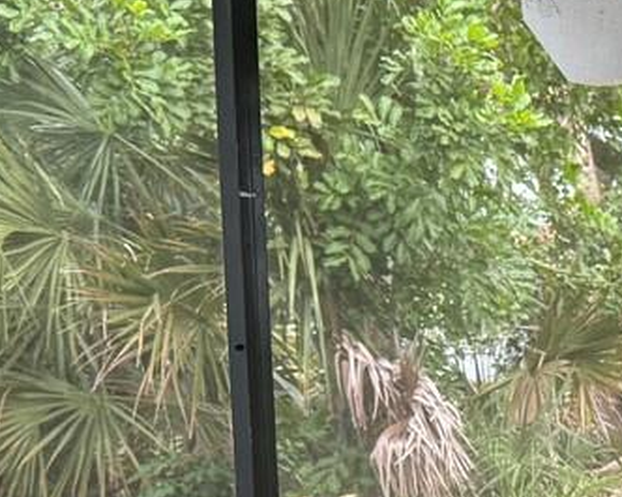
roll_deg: -1.4
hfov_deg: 15.6
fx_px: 2078
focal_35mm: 113
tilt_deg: -9.4
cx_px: 948
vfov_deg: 13.1
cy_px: 679
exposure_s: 1/121
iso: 160
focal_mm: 6.76
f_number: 1.78
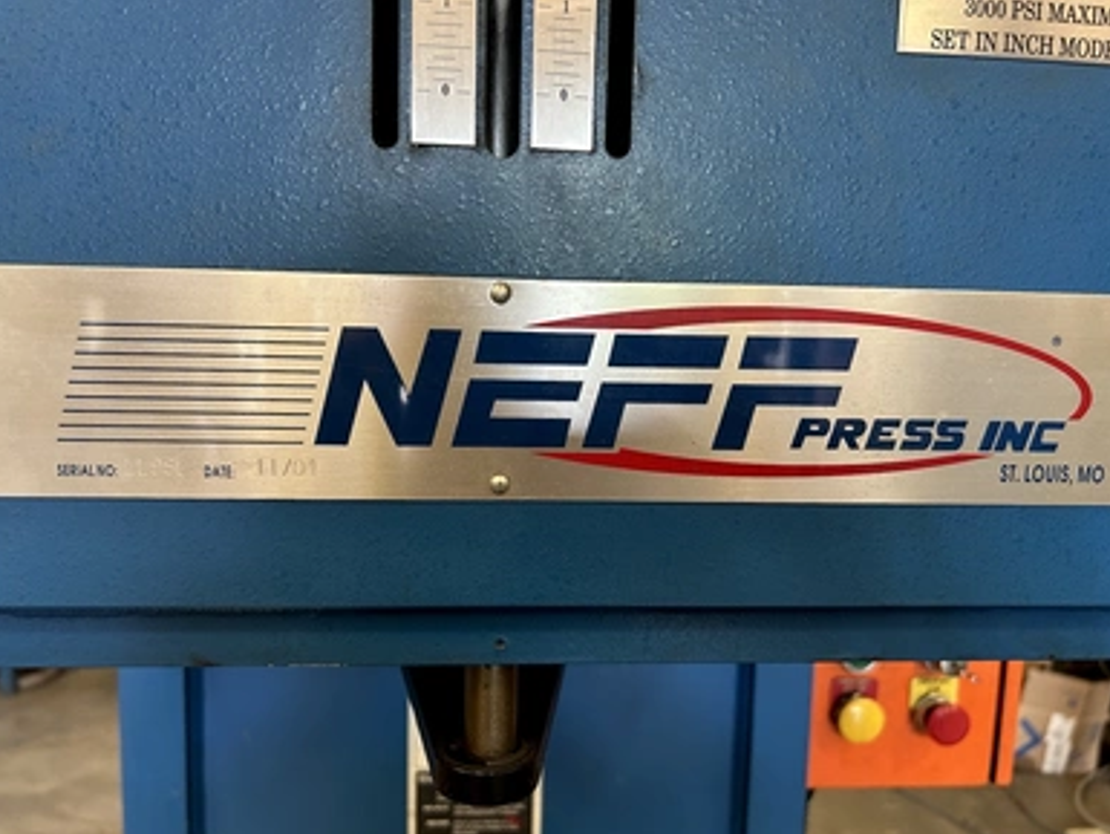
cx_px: 539
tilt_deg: -6.6
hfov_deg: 65.3
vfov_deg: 51.4
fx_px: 866
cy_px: 430
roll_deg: -0.7
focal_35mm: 27
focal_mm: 5.7
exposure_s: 1/60
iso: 200
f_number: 1.5
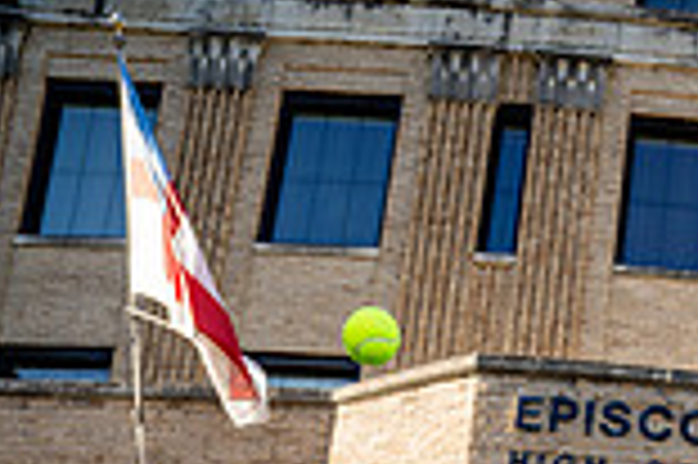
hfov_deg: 32.4
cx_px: 657
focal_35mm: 58
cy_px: 1000
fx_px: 1123
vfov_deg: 16.2
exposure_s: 1/250
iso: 100
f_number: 4
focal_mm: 20
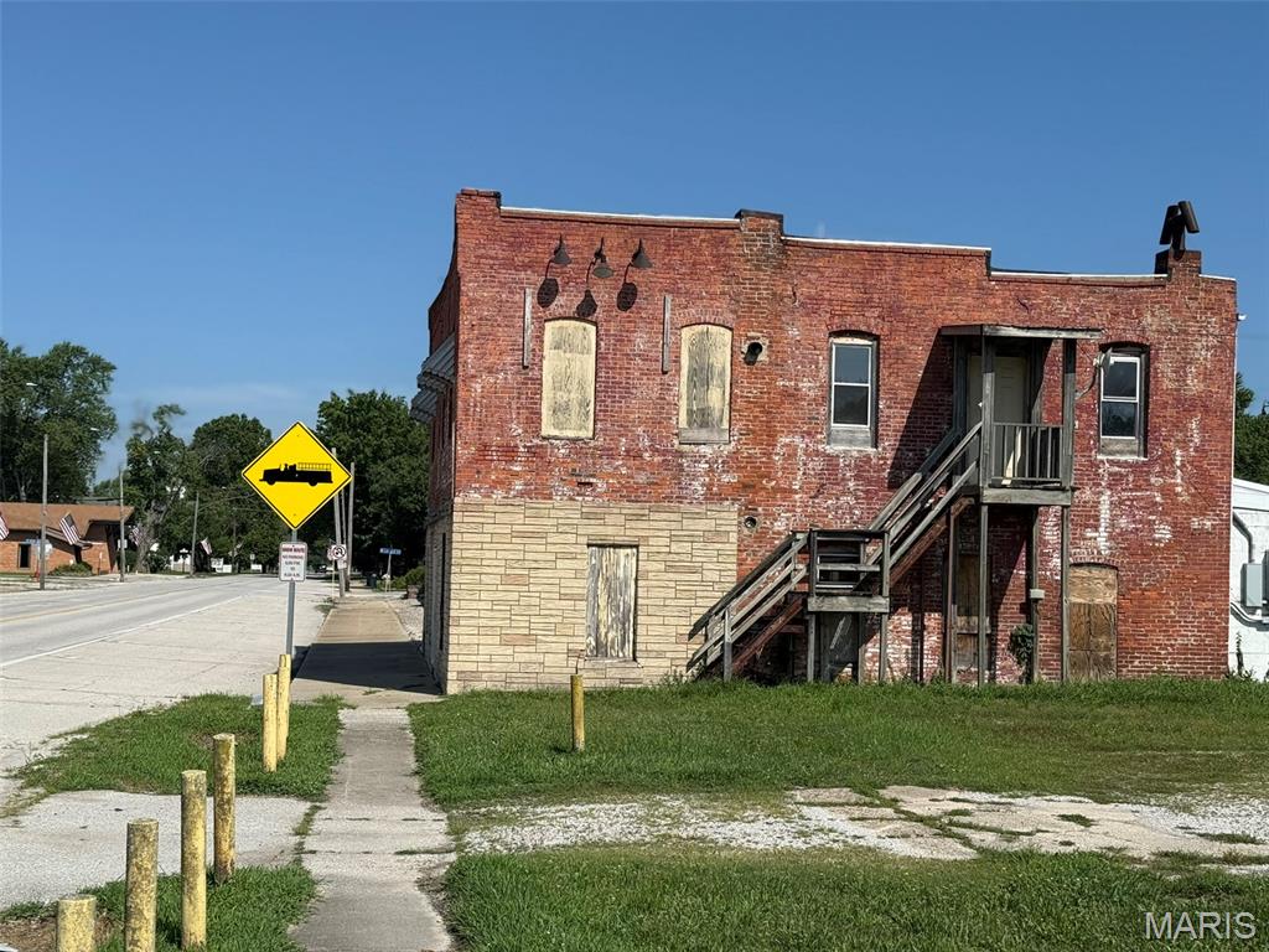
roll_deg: -1.9
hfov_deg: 39.7
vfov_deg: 30.3
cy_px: 476
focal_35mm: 48
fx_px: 1760
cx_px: 634
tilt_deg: +4.2
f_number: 1.78
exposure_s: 1/7143
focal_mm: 6.76
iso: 64
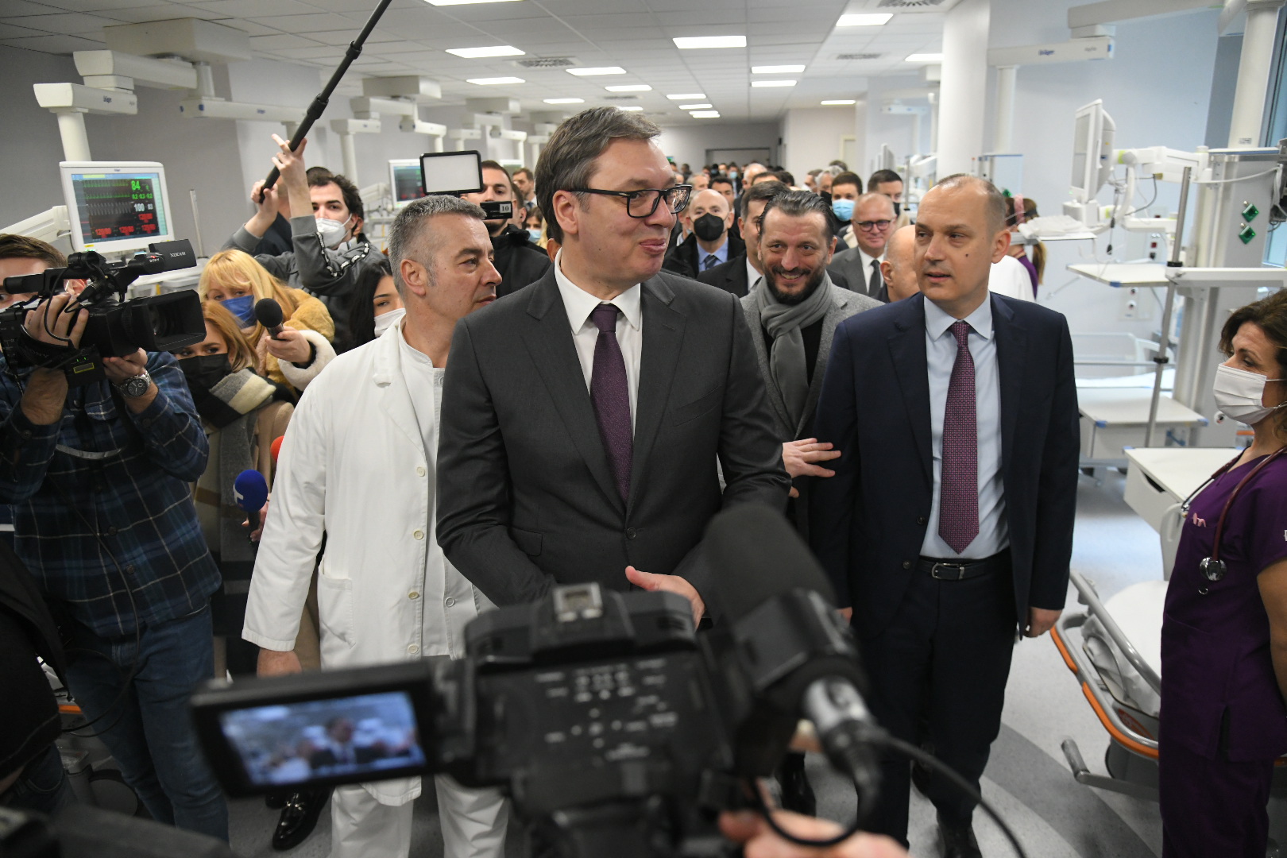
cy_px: 429
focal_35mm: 24
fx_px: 858
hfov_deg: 73.7
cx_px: 644
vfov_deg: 53.1
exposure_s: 1/320
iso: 3200
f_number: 4
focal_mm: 24
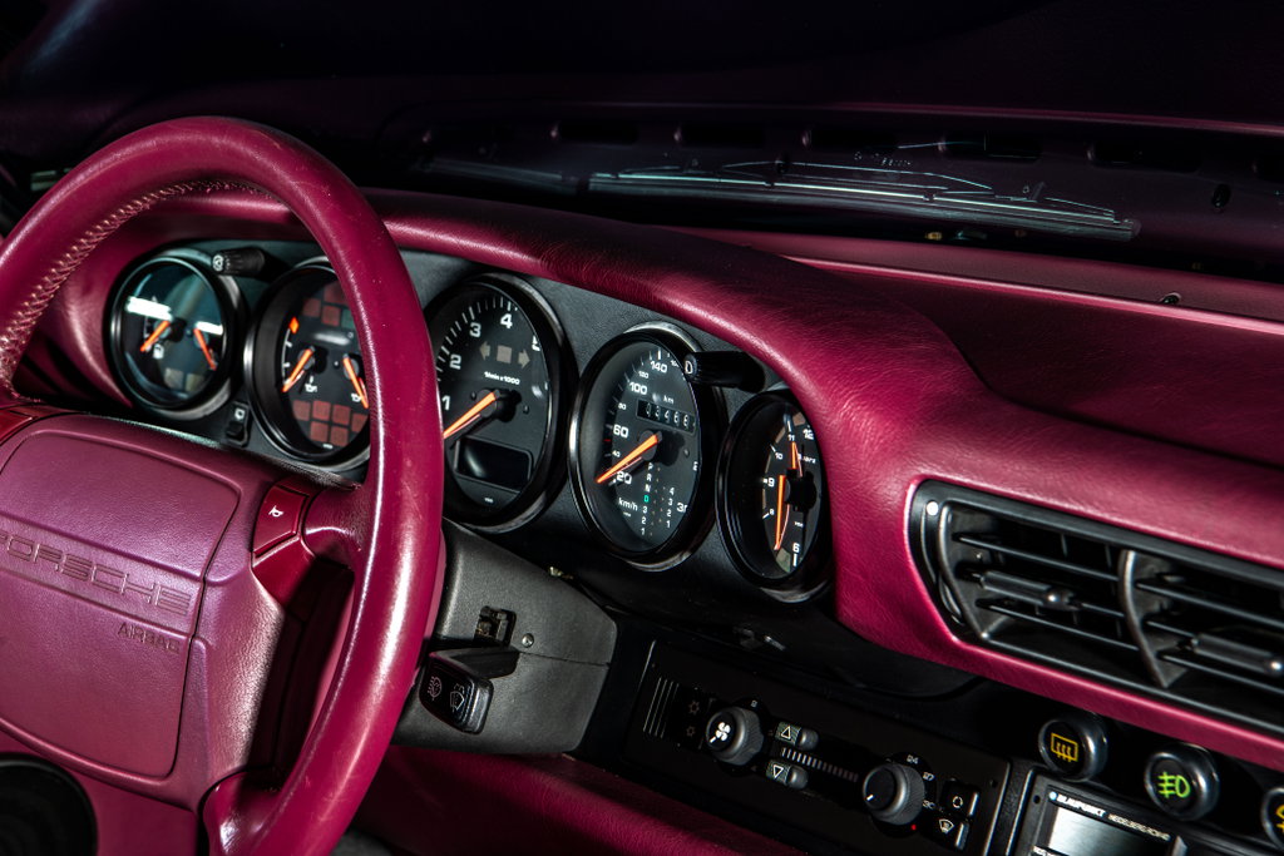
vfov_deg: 19.5
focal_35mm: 70
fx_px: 2497
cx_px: 642
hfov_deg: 28.8
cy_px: 428
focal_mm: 70
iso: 200
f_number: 10
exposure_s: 1/100
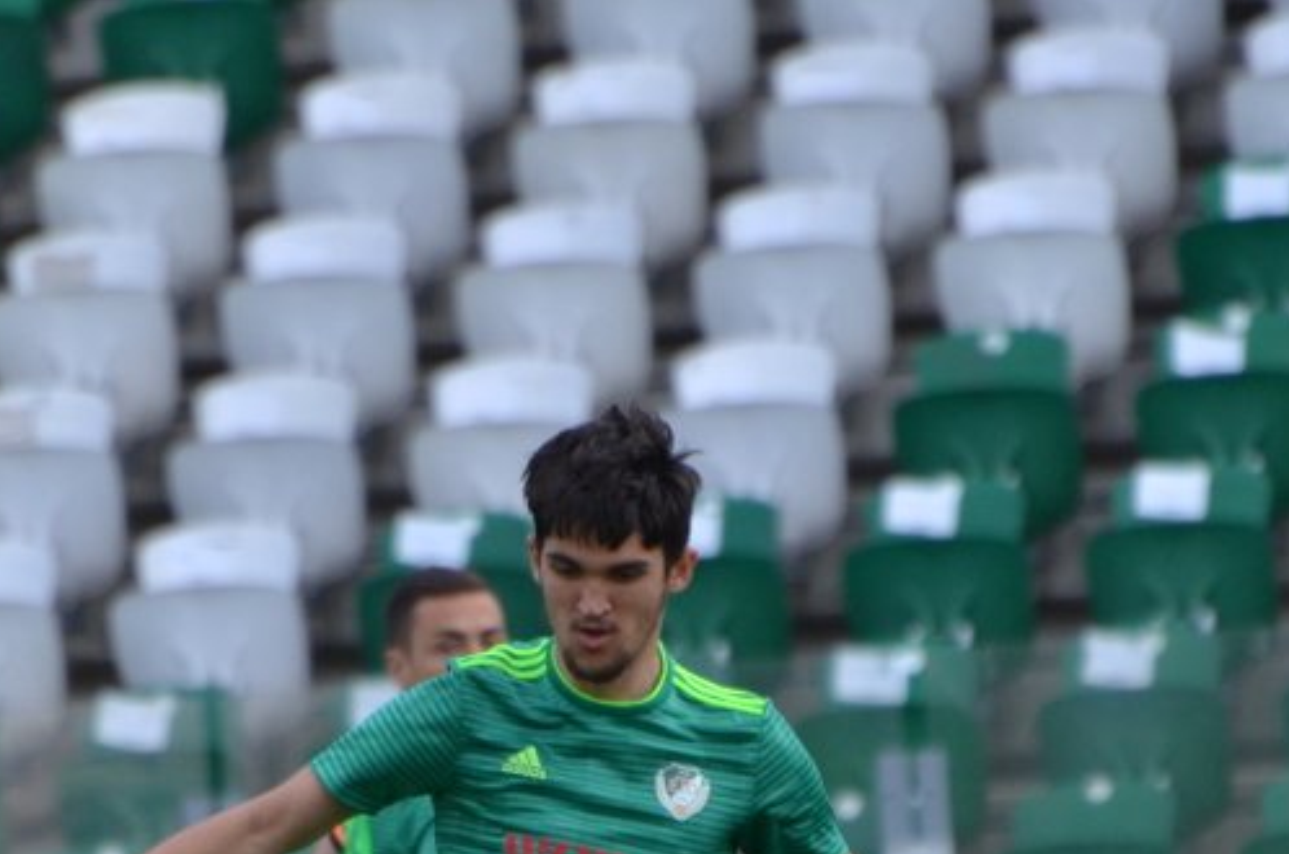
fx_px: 38774
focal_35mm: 1085
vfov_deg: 1.3
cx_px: 538
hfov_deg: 1.9
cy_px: 1026
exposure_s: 1/800
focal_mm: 300
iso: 400
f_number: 5.6
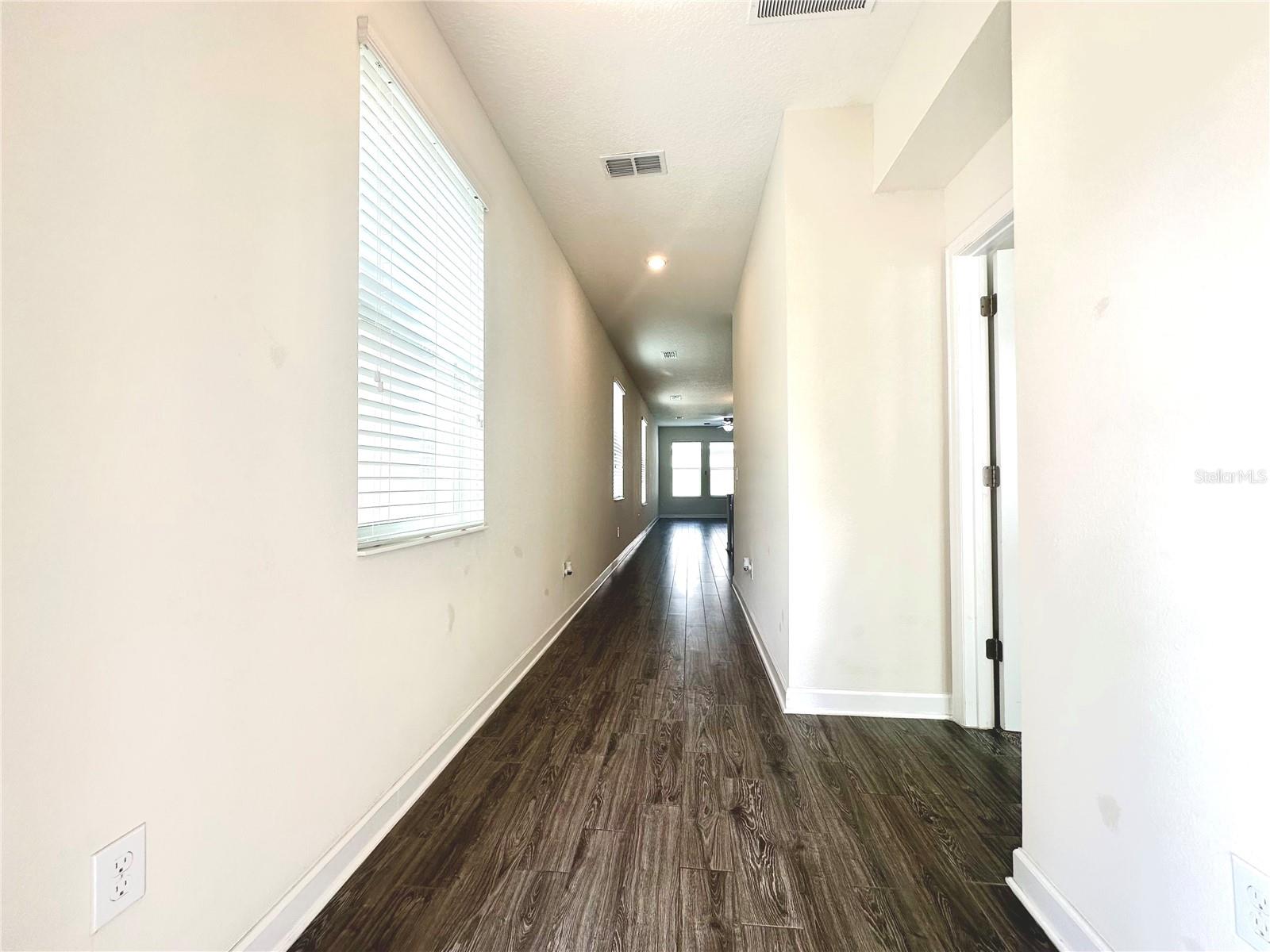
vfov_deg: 85.7
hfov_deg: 102.1
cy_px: 476
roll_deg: +0.2
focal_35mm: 14
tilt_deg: +0.7
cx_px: 635
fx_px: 514
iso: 40
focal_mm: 2.22
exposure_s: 1/215
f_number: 2.2
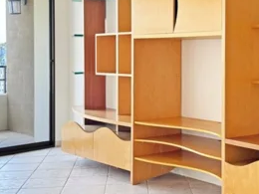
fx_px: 516
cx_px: 190
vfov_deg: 21.2
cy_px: 58
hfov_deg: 27.8
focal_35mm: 69
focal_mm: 6.76
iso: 100
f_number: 1.78
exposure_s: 1/126
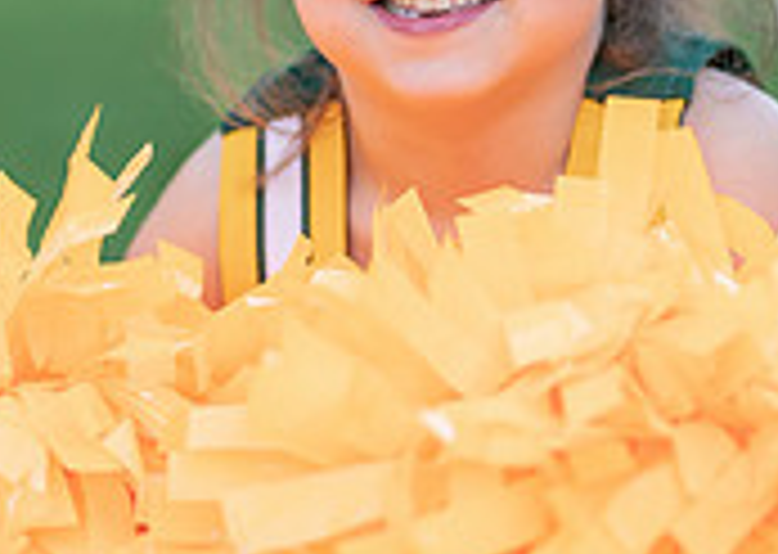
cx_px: 372
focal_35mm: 206
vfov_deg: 6.9
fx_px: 4545
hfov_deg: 9.8
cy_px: 10
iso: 100
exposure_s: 1/1600
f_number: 1.2
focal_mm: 50
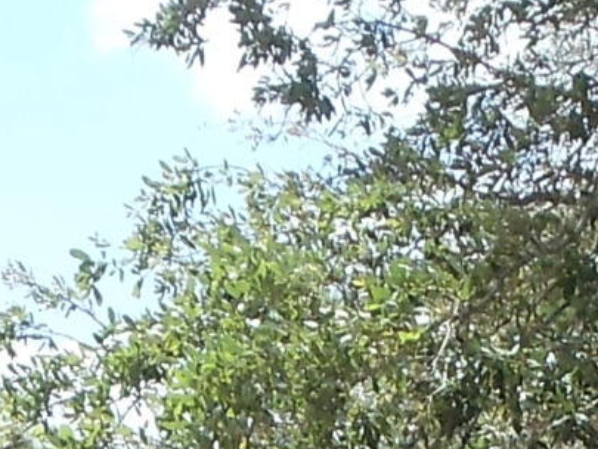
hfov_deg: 6.1
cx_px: 496
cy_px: 1242
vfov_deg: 4.4
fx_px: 5633
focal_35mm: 326
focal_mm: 6
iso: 100
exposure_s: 1/160
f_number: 7.1
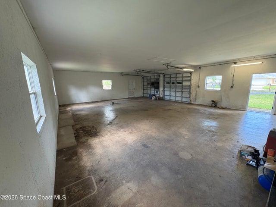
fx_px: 112
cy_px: 104
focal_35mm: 14
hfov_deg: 102.1
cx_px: 138
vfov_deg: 85.7
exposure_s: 1/60
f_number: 2.2
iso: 320
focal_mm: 2.22
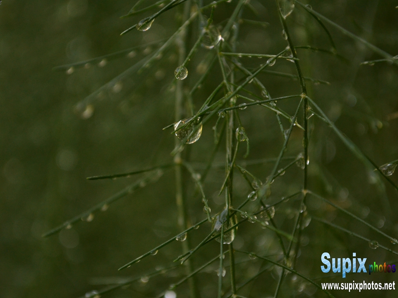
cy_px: 149
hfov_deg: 21.9
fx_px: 1029
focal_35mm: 90
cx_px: 183
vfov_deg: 16.5
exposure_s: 1/640
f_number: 5.6
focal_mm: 55
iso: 800
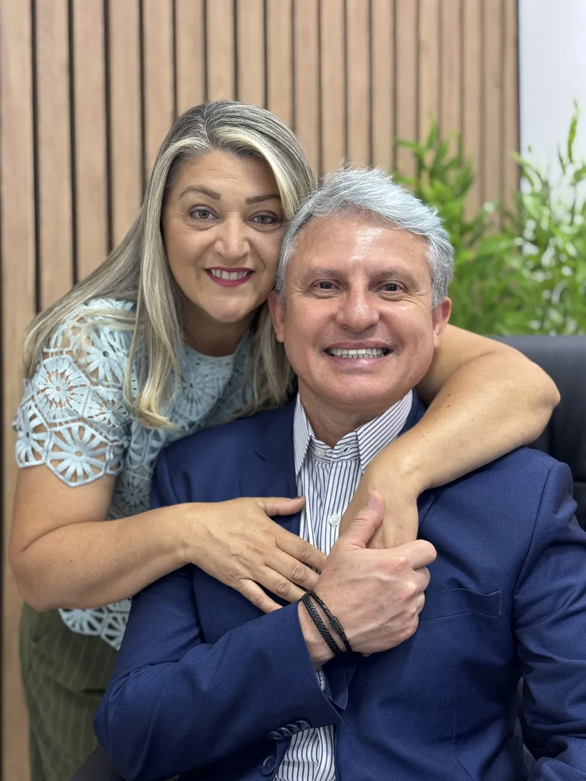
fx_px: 1083
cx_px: 293
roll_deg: +1.0
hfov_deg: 30.3
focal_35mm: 48
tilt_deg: -0.2
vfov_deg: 39.7
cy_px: 390
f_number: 1.78
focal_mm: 6.76
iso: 200
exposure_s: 1/40
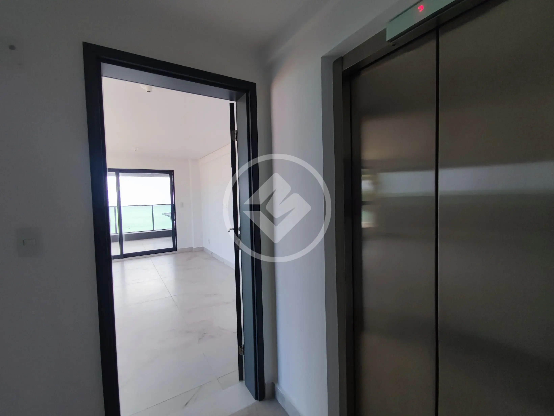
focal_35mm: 15
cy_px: 208
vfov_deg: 81.8
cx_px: 277
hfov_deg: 98.1
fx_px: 240
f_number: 2.2
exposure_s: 1/120
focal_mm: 1.65
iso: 65
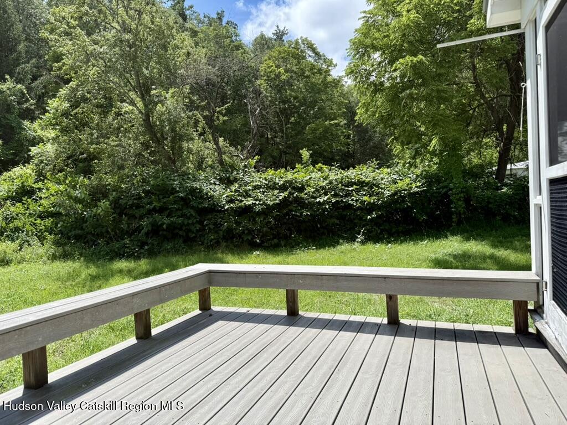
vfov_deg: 56.8
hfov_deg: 71.6
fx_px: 393
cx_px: 284
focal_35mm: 24
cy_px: 212
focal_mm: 6.76
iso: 80
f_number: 1.78
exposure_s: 1/2801
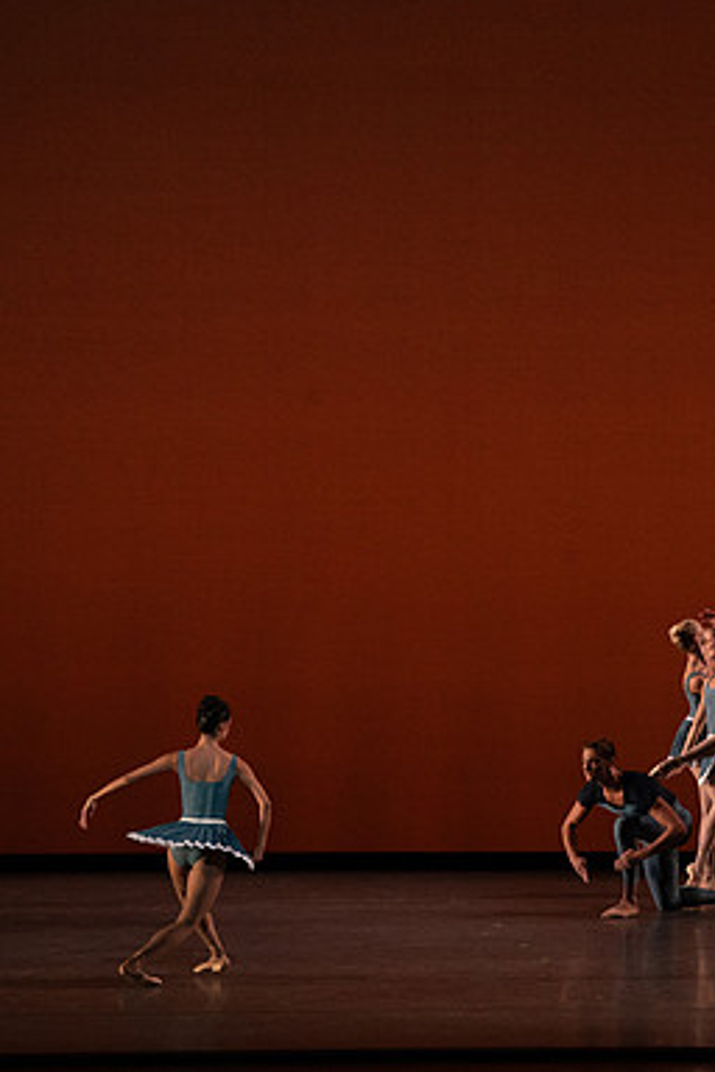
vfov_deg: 8.5
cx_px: 743
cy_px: 535
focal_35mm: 242
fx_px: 7209
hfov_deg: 5.7
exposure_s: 1/400
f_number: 9
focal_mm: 160
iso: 5000
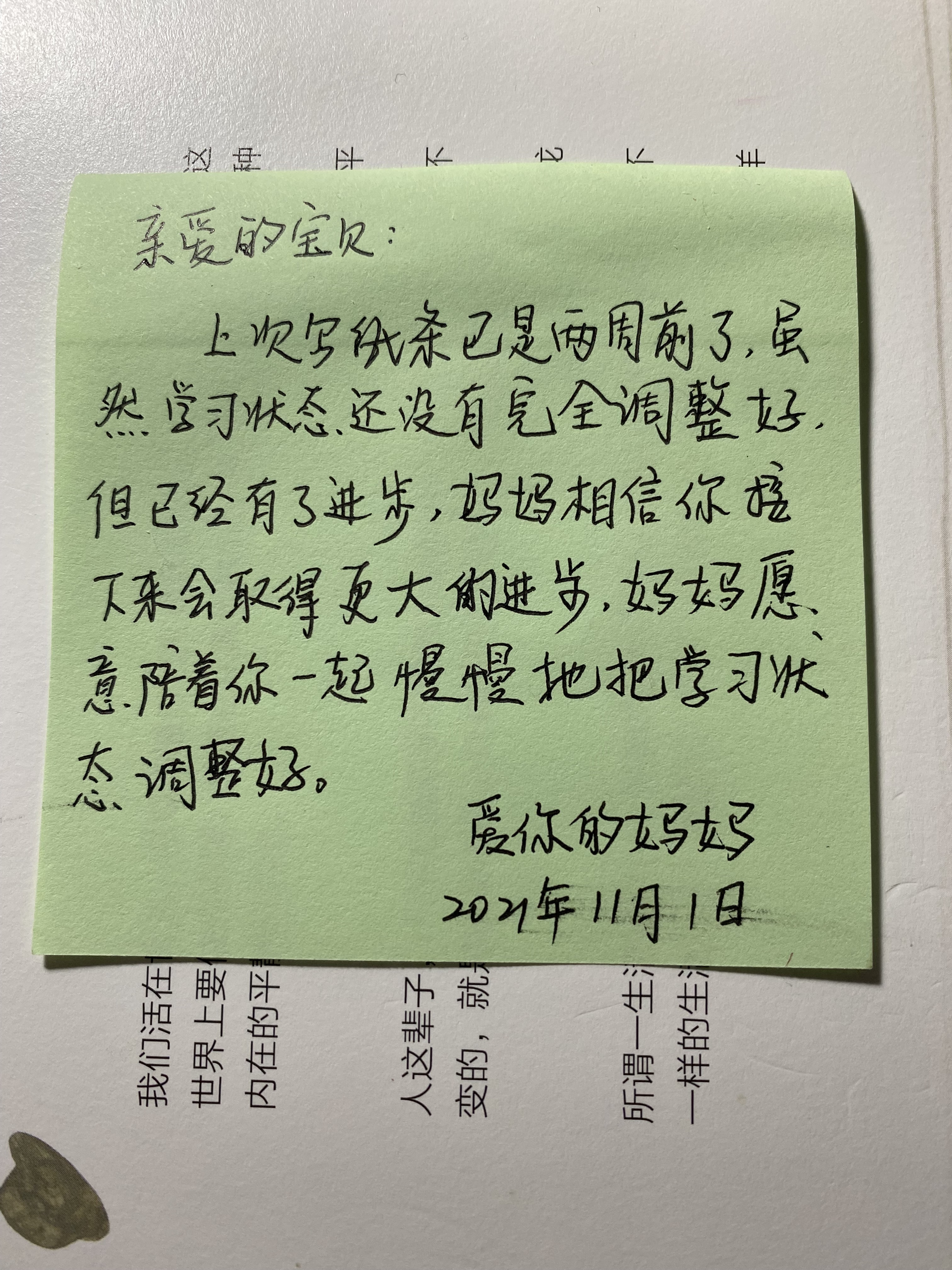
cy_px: 635
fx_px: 953
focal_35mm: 26
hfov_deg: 53.1
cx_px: 476
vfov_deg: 67.3
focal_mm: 4.25
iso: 100
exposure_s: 1/100
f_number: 1.8
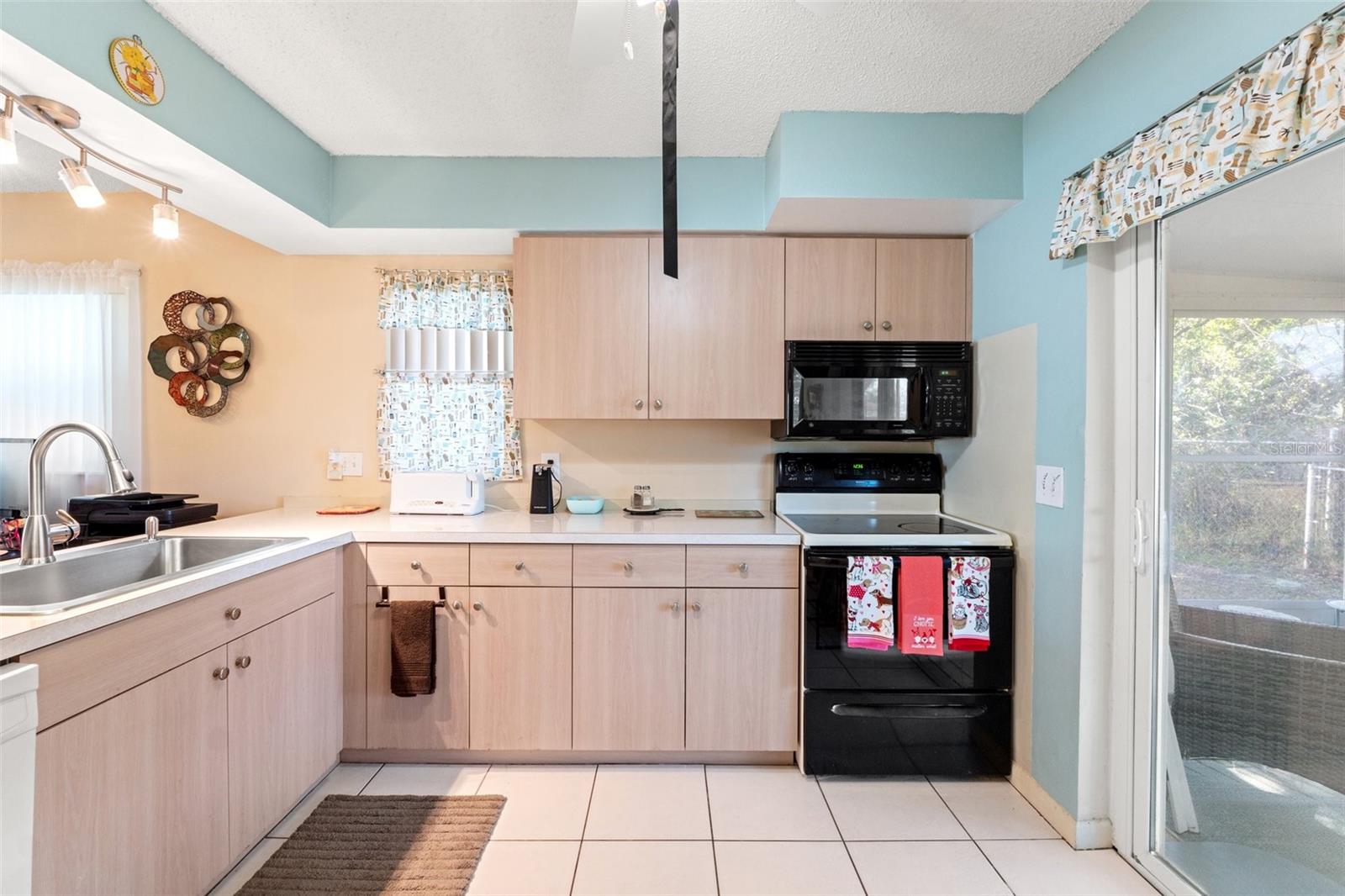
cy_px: 448
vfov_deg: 77.3
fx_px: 560
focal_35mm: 15
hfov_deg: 100.4
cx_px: 672
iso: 400
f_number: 8
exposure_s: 1/5
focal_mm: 10
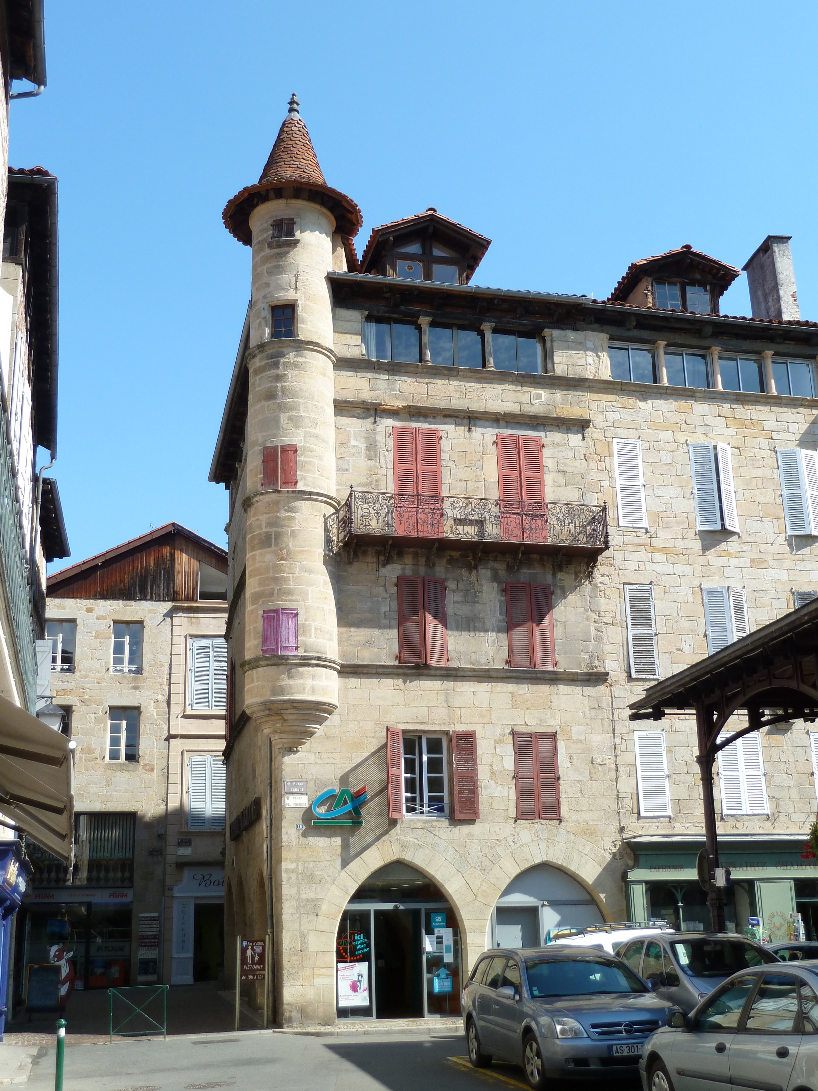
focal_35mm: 41
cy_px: 557
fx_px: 1292
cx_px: 403
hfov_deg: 35.1
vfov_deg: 45.8
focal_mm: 6.5
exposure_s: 1/320
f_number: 3.6
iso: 80
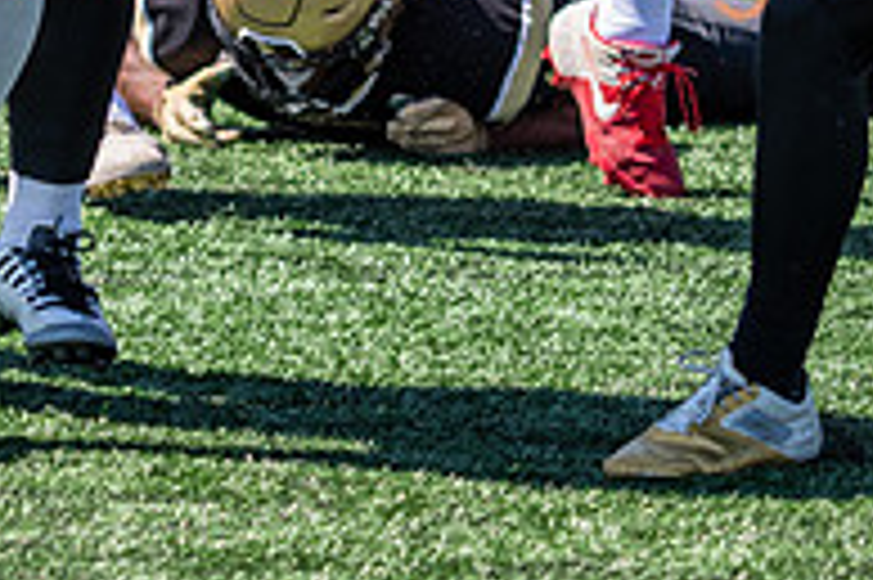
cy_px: -241
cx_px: 92
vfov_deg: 2.3
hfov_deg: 3.4
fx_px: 14489
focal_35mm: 598
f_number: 2.8
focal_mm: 105
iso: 160
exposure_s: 1/1600
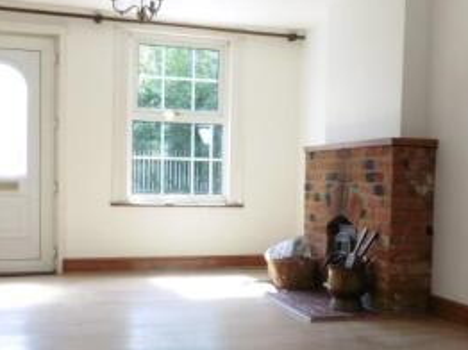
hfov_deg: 38.8
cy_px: 212
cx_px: 274
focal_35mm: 49
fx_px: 662
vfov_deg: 29.5
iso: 100
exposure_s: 1/100
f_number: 3
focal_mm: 4
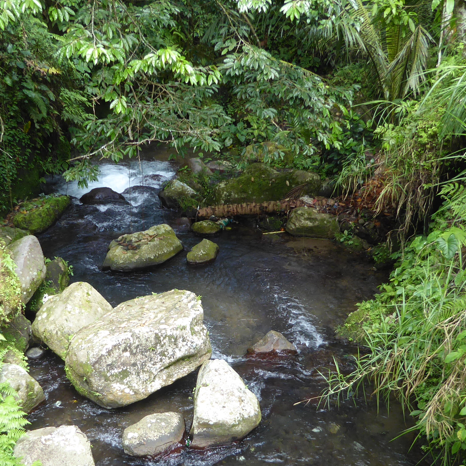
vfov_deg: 35.7
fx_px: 716
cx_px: 163
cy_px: 313
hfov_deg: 35.8
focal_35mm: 47
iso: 100
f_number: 3.3
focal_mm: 4.3
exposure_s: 1/60
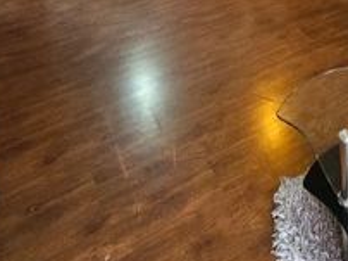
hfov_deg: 40.8
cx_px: 308
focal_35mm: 43
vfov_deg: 24.3
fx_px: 432
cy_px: -152
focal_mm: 2.2
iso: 320
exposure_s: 1/30
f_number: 2.2
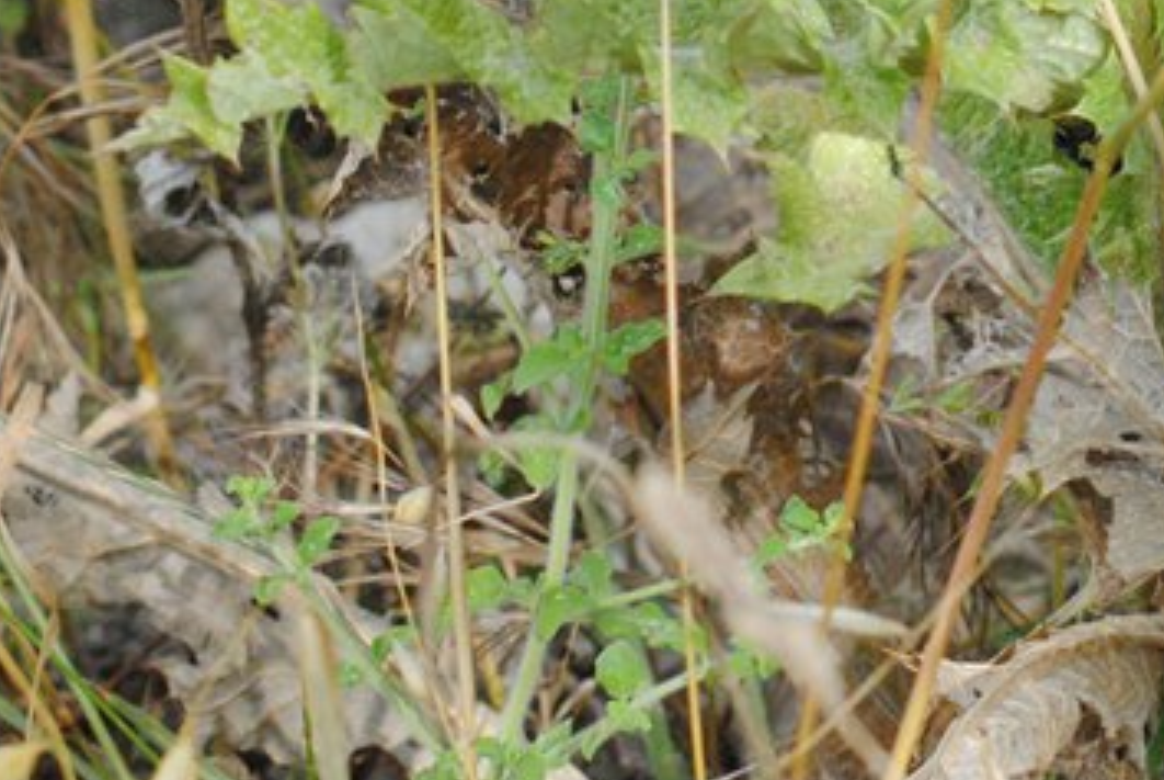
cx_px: 1363
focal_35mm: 264
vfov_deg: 5.2
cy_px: 49
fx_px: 8546
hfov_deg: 7.7
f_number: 9
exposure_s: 1/1250
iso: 1600
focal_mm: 70
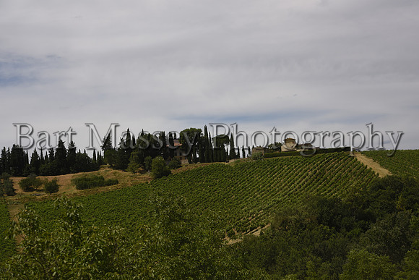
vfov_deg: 24.2
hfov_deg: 35.6
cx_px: 210
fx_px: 652
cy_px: 140
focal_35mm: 56
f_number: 9
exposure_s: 1/320
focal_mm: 56
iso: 100
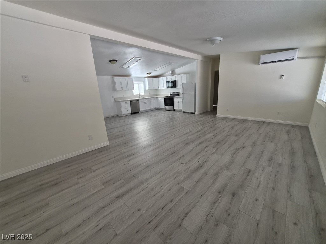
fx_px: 122
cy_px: 122
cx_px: 163
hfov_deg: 106.2
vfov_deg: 89.9
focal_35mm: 13
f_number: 2.2
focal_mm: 1.7
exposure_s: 1/60
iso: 125
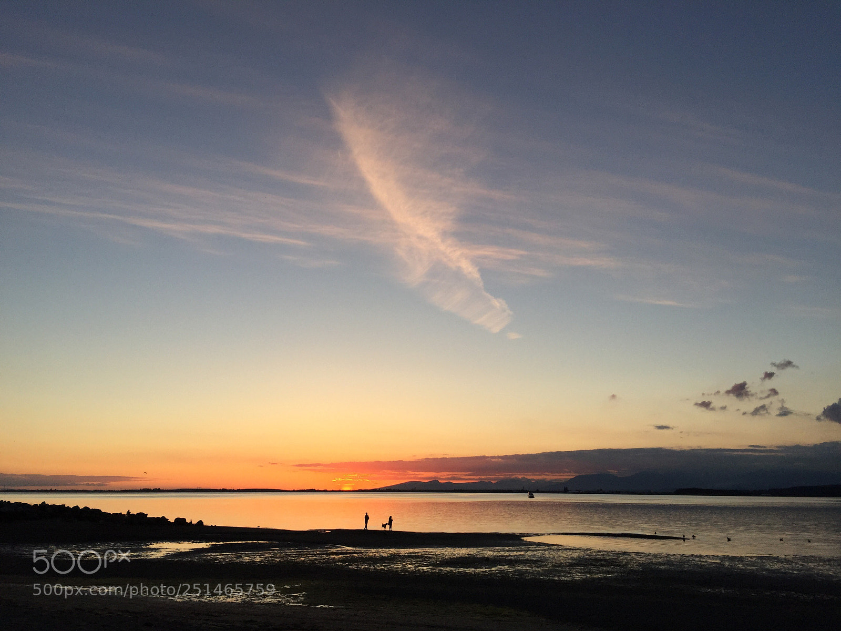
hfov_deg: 61.7
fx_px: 705
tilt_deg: +13.0
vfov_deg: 48.2
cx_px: 420
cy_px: 316
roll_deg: -1.1
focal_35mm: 29
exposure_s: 1/599
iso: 32
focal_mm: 4.15
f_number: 2.2
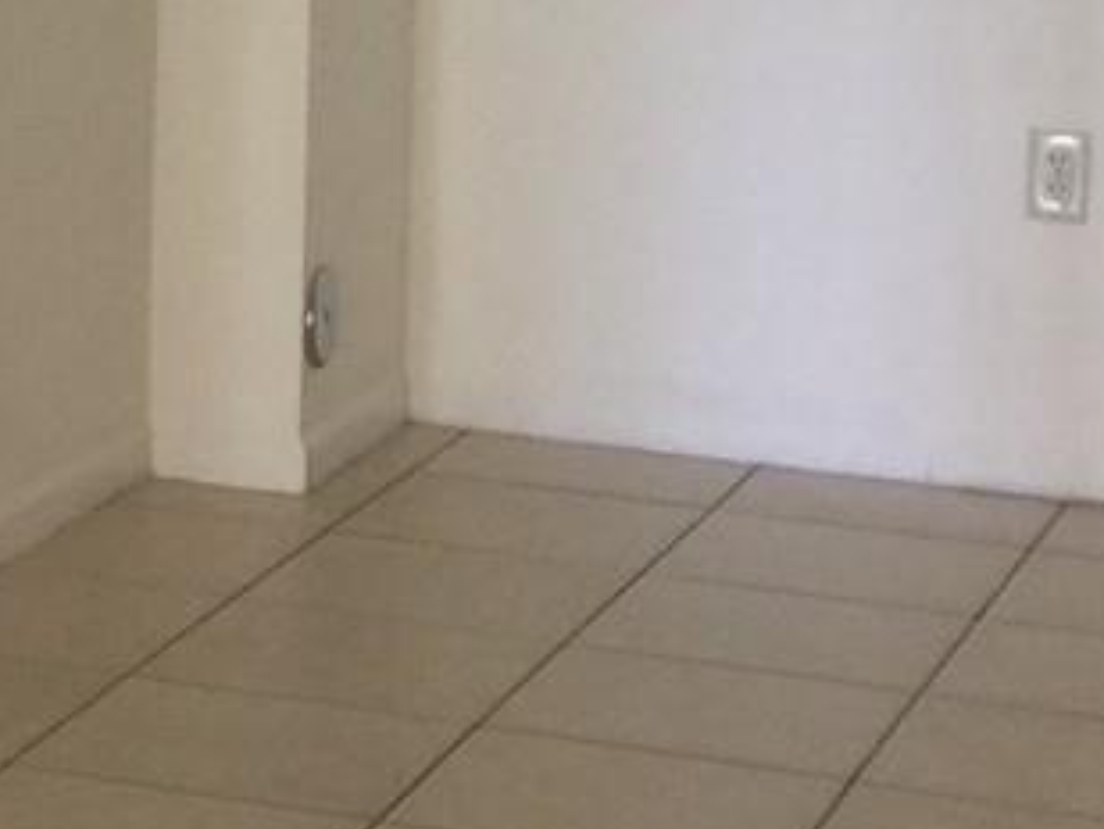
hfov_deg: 12.5
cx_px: -557
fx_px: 4786
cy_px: -318
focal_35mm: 150
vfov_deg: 9.7
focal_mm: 4.15
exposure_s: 1/15
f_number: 2.2
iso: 50
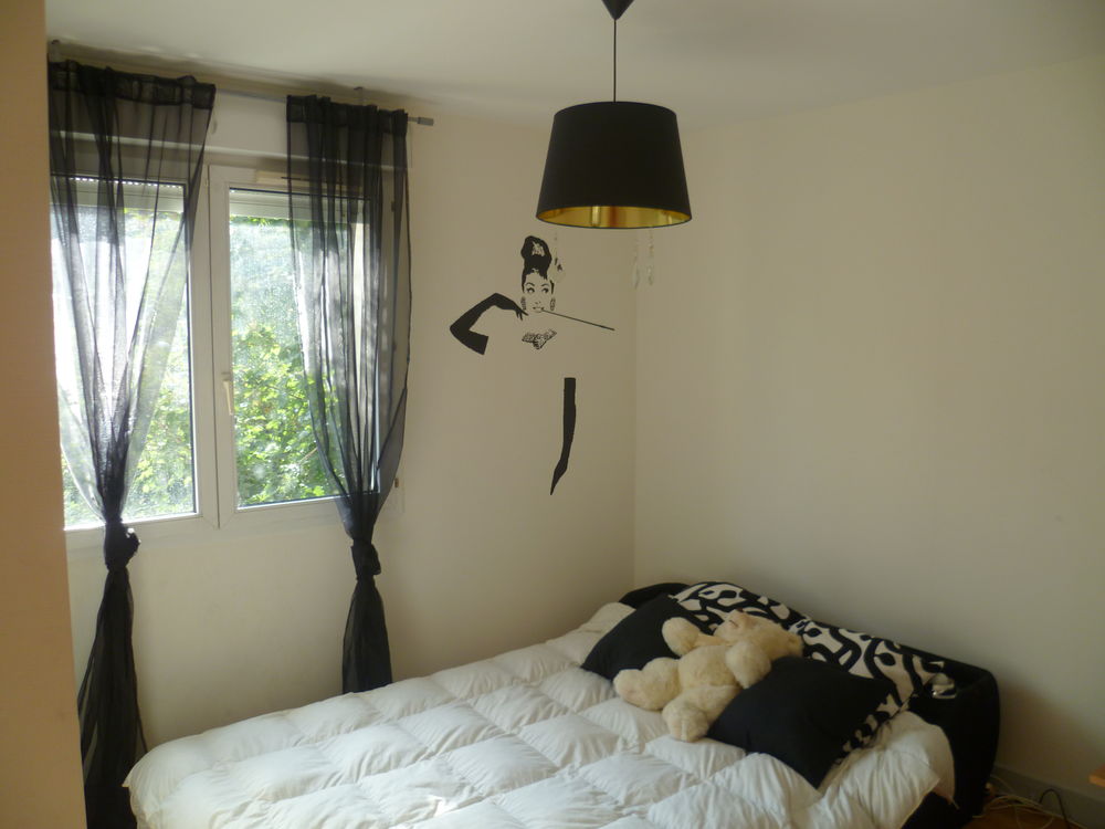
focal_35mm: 28
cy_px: 414
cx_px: 552
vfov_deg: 49.7
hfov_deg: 63.4
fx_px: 894
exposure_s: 1/60
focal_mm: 5
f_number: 2.8
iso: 80
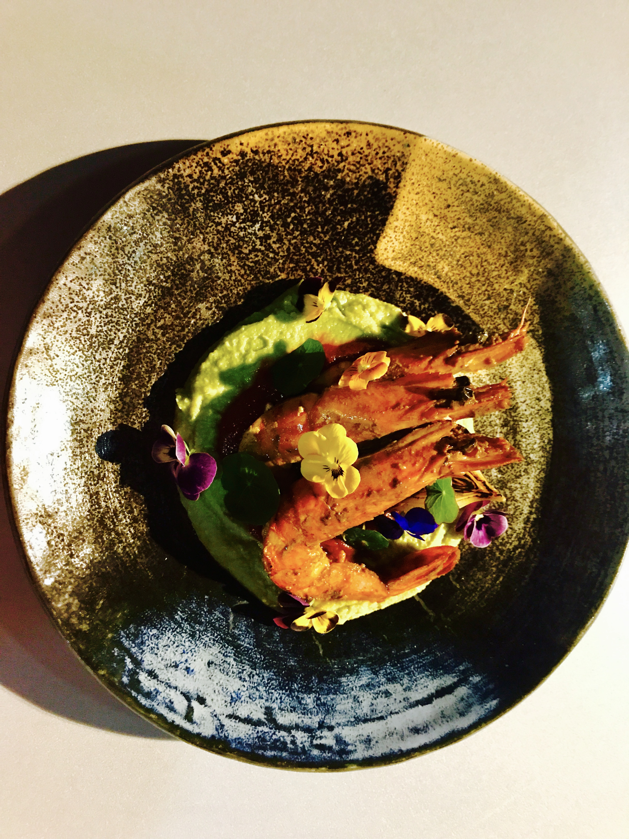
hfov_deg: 49.7
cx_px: 314
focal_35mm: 28
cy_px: 420
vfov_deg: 63.4
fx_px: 678
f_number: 1.8
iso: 100
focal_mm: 3.99
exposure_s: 1/5
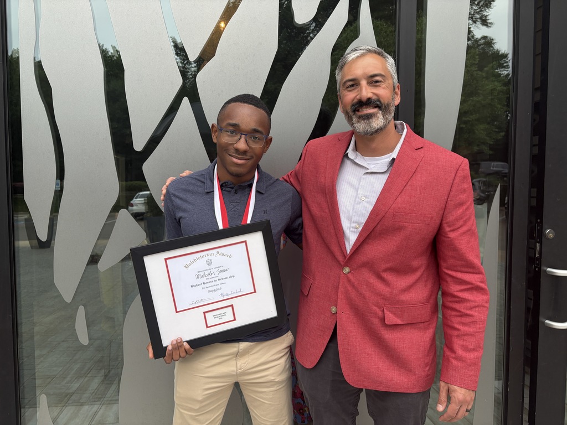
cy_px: 212
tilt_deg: -3.2
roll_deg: +0.5
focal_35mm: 26
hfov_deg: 67.3
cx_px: 284
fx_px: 426
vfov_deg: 53.1
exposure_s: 1/121
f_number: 1.6
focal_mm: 5.96
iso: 100
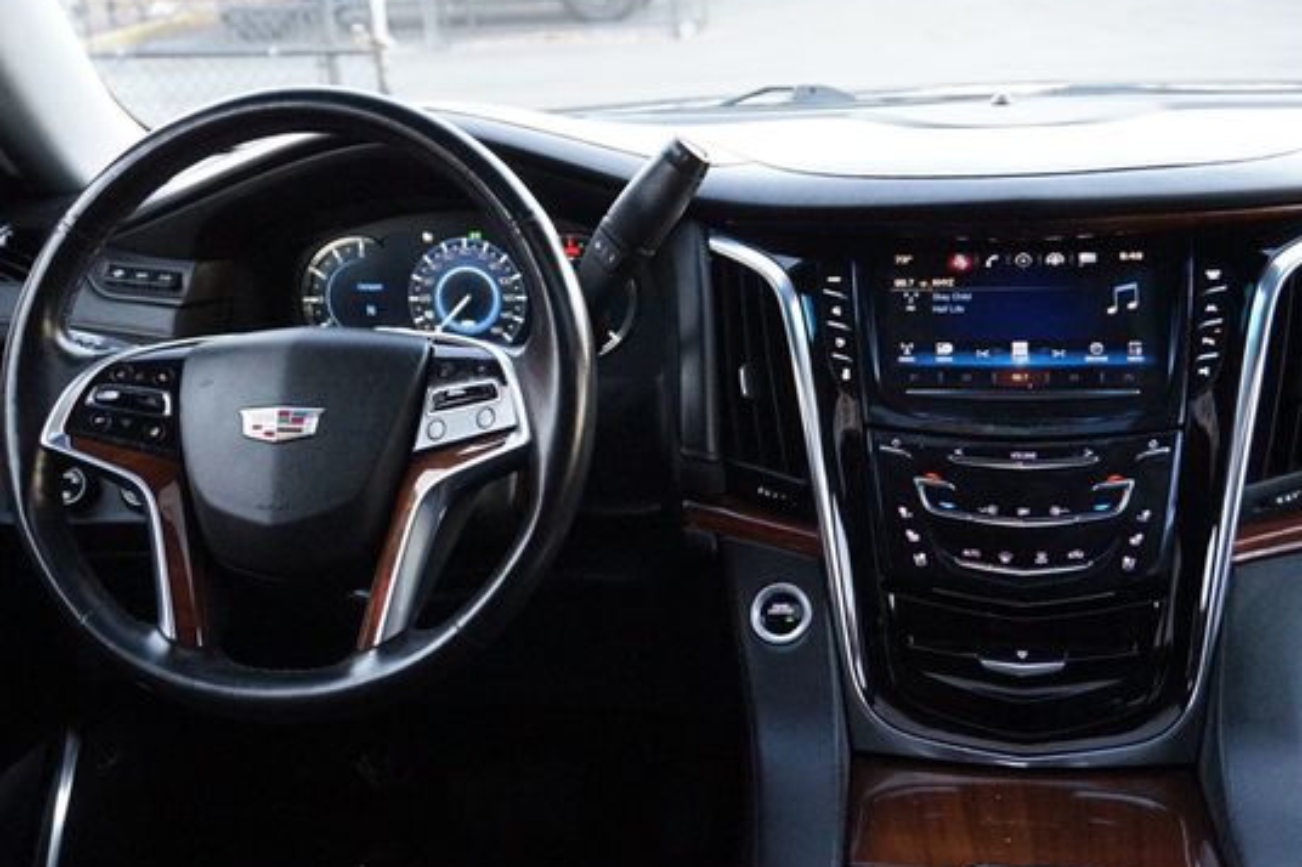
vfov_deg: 31.2
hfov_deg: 45.4
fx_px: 1555
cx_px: 622
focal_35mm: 43
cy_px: 444
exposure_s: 1/50
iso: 3200
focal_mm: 24
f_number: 4.5
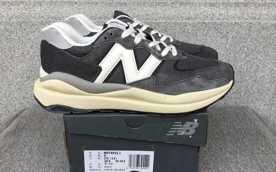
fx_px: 248
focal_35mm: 33
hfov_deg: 58.1
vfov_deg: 38.3
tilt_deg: -20.5
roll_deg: +0.3
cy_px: 94
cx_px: 138
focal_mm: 3.3
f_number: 2.4
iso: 25
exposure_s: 1/270
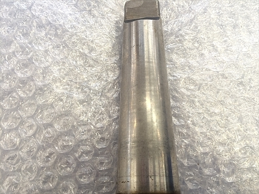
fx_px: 217
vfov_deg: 48.2
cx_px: 130
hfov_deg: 61.7
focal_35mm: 29
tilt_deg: -71.7
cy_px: 97
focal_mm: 4.15
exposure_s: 1/30
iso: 50
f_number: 2.2
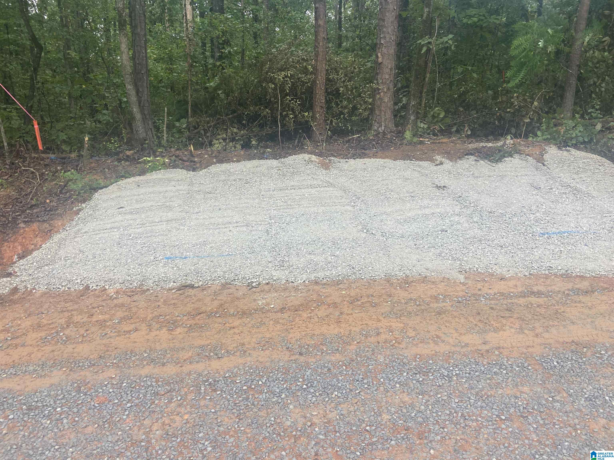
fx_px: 461
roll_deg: -0.8
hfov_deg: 67.3
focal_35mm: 26
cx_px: 307
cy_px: 230
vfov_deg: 53.1
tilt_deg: -17.6
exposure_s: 1/122
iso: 64
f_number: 1.8
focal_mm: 4.25
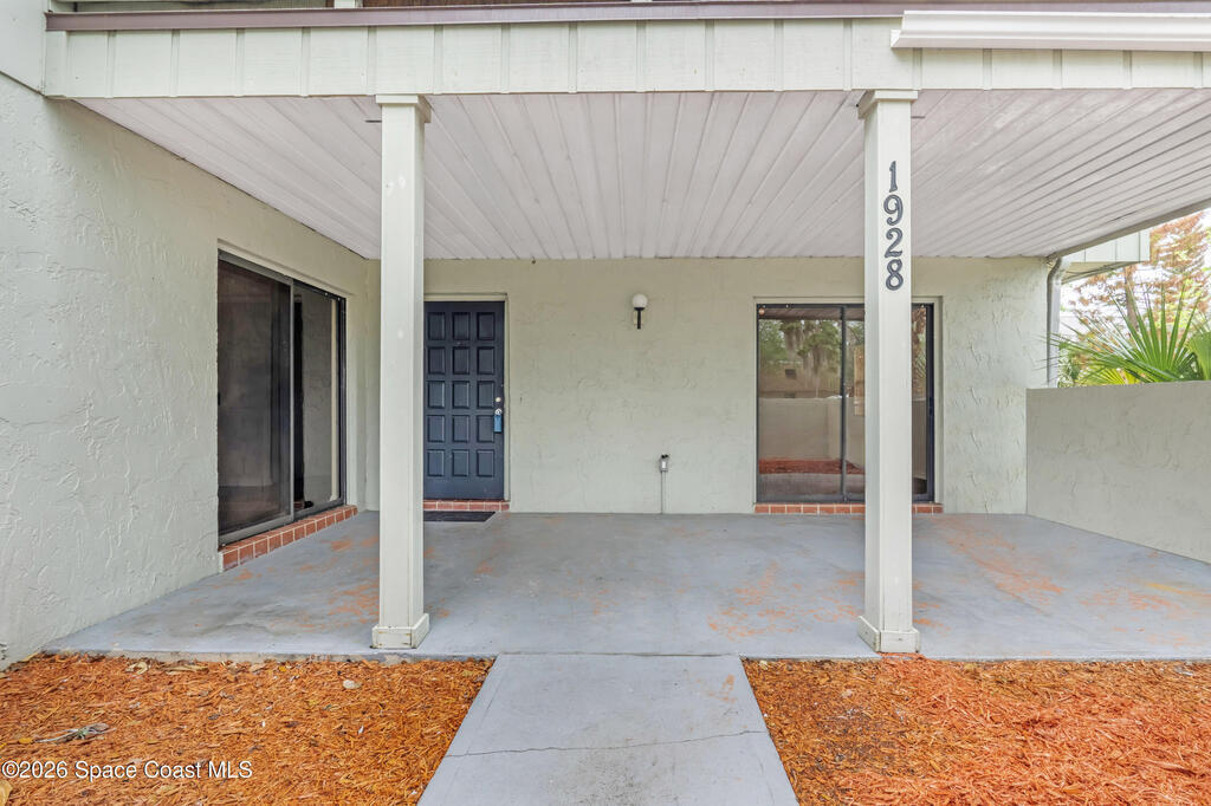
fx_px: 555
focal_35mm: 16
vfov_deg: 72.0
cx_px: 606
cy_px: 403
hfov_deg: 95.0
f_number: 9
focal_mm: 11
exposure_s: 1/250
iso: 250
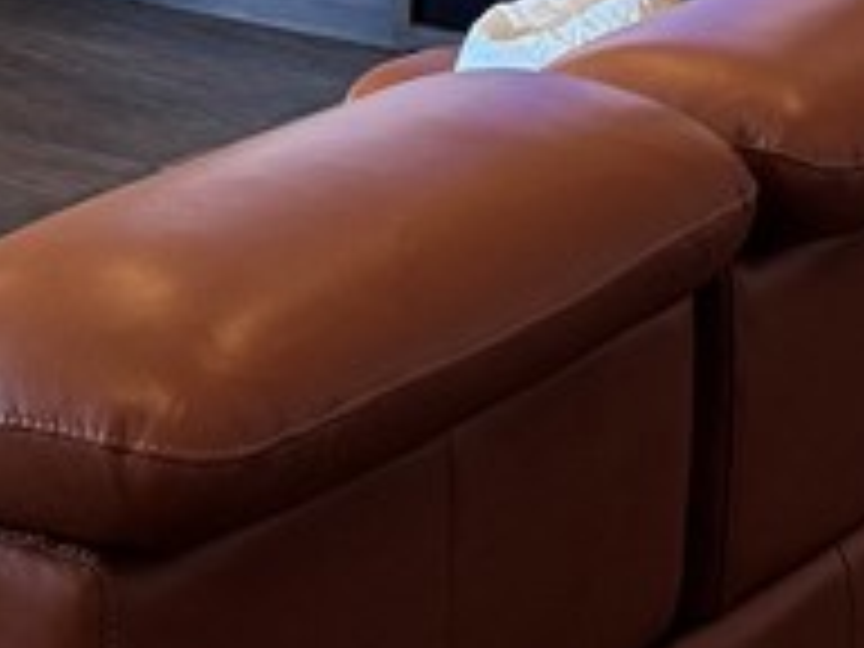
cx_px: 423
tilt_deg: -1.9
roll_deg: -0.2
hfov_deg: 15.4
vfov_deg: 10.5
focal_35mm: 128
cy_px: -720
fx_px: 3195
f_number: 1.78
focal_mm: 6.76
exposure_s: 1/60
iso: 250
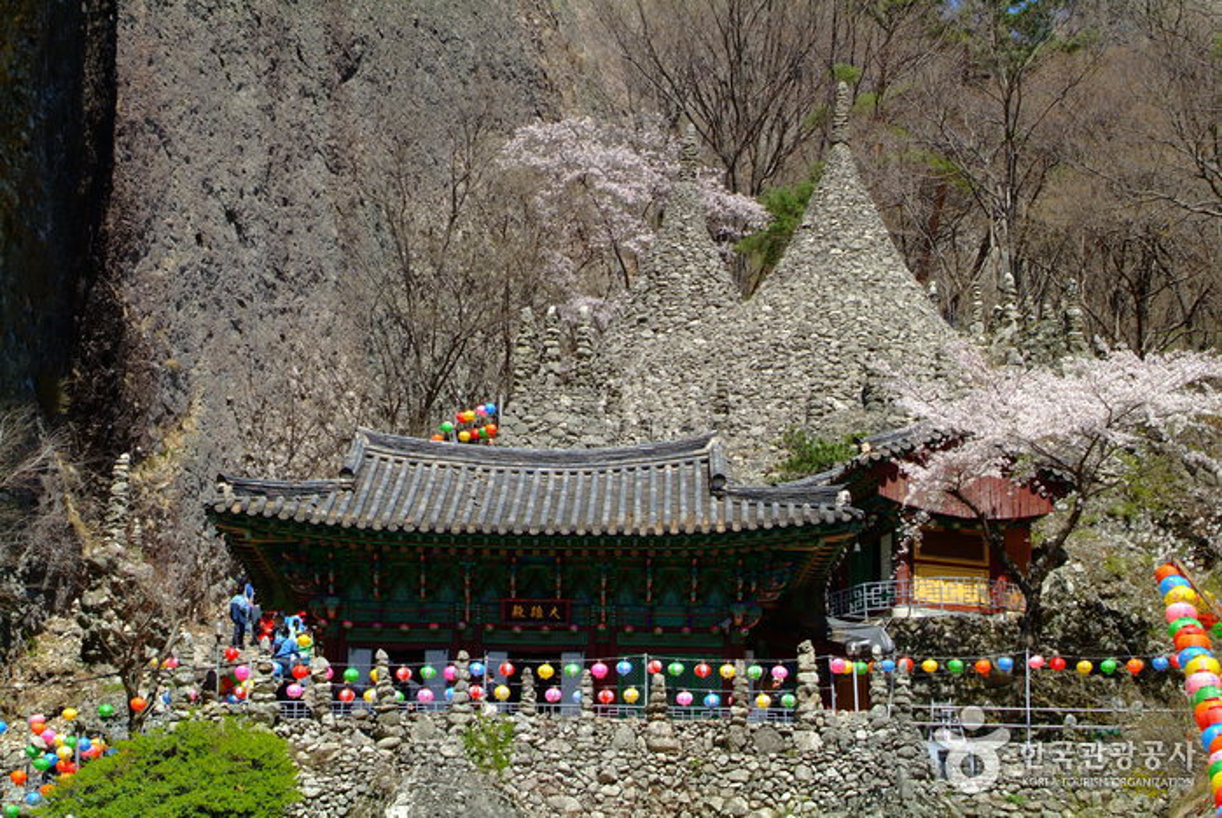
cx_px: 611
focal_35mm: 83
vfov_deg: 16.5
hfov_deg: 24.4
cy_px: 409
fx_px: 2821
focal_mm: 55
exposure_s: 1/250
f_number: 8
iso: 200
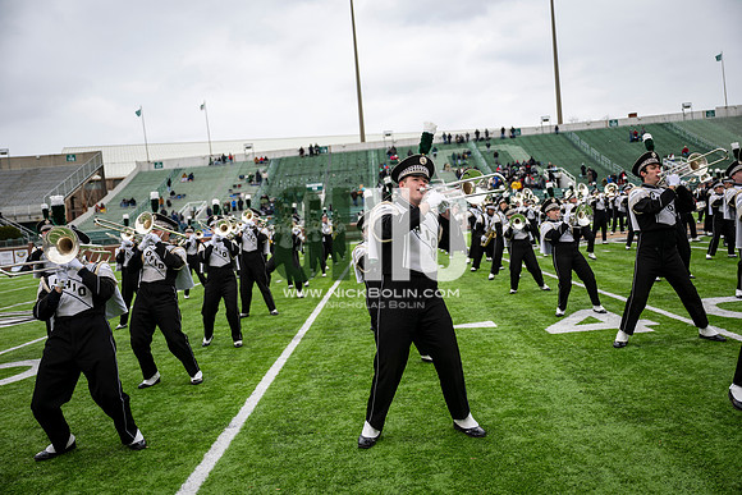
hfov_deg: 58.0
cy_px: 248
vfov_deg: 40.6
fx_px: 670
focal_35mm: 32
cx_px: 371
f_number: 2.8
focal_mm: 32.5
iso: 100
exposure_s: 1/500
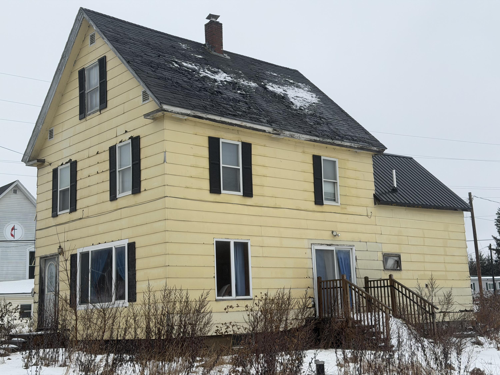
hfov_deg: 39.7
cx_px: 250
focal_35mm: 48
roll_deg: +2.8
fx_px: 693
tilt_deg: +10.4
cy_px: 188
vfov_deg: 30.3
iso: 64
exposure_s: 1/1456
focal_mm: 6.76
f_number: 1.78
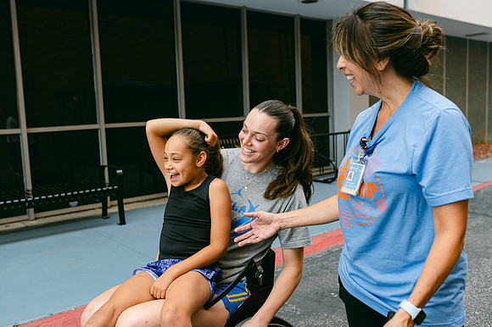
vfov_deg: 37.8
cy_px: 164
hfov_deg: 54.5
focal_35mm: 35
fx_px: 478
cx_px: 246
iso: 250
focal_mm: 35
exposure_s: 1/125
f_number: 4
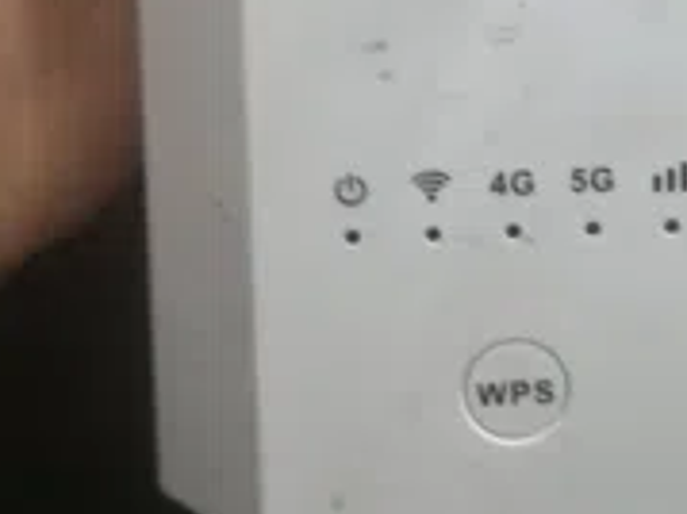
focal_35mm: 58
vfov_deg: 23.9
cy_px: -23
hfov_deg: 32.5
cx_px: 537
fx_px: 1150
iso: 1855
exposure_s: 1/14.3
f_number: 1.8
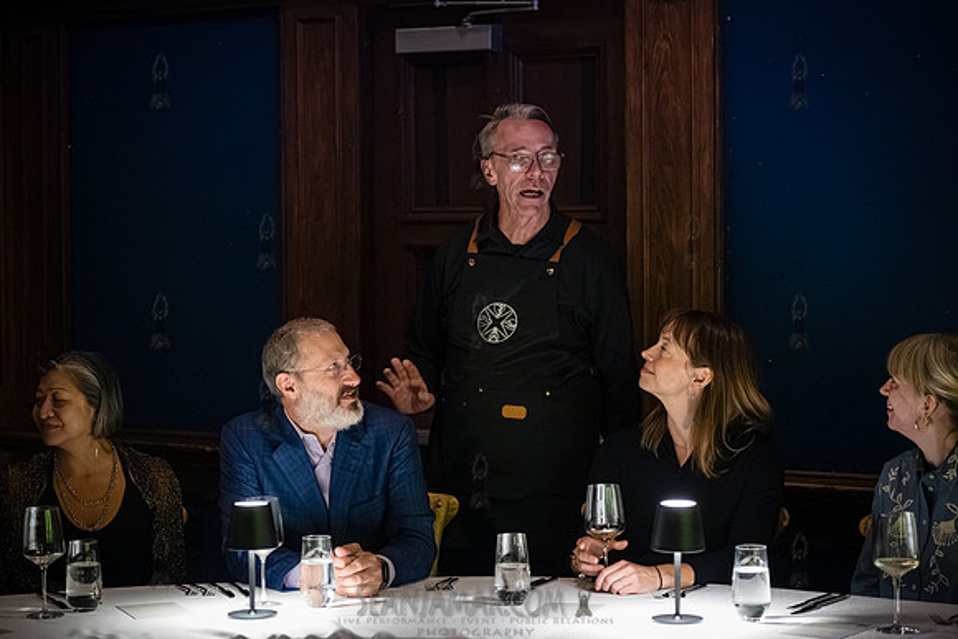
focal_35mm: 88
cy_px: 320
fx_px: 2354
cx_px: 465
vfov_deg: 15.5
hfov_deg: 23.0
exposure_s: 1/160
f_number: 2.8
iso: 12800
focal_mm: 84
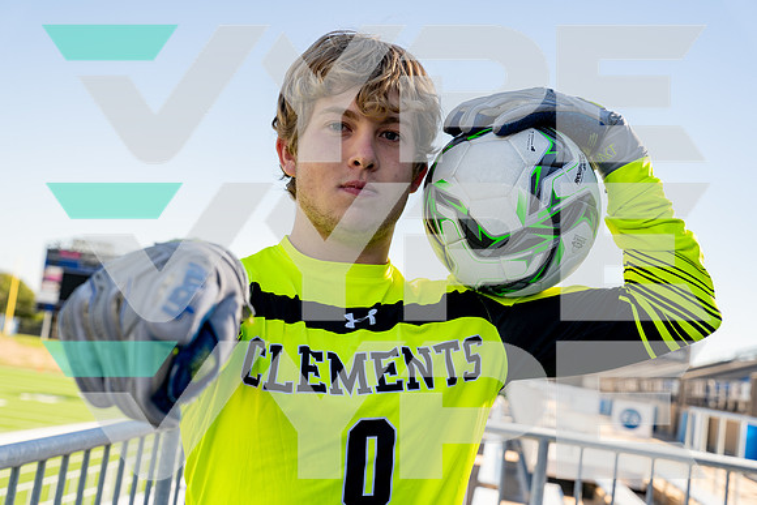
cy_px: 252
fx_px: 1325
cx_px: 378
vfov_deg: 21.6
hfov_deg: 31.9
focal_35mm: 63
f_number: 7.1
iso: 100
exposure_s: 1/250
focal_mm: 63
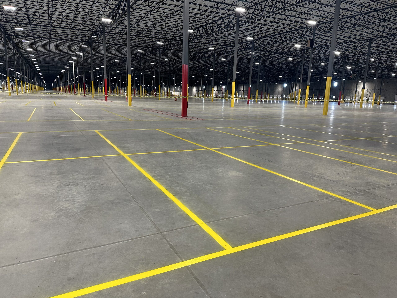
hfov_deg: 71.6
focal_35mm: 24
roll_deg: -2.6
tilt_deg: -10.7
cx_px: 198
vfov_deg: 56.8
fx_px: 275
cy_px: 149
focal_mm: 6.86
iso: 250
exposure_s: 1/75
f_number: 1.78
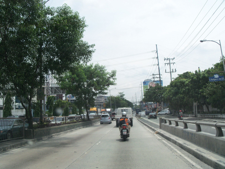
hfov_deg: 52.6
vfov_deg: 40.7
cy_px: 84
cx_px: 112
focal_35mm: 35
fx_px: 227
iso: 80
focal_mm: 6.3
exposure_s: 1/400
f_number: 3
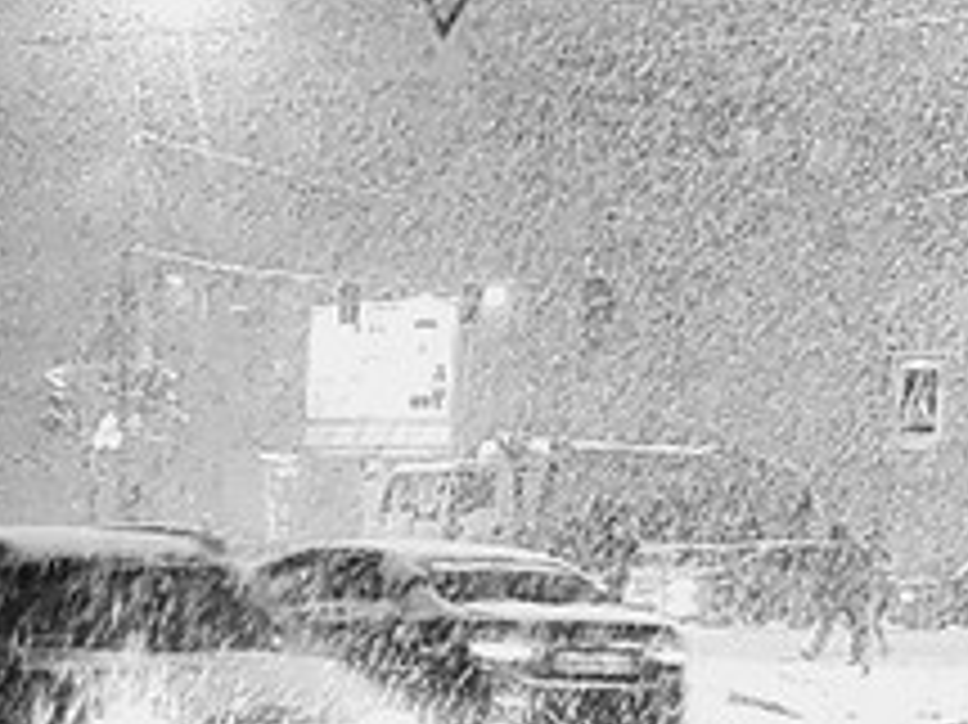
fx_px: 3046
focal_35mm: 109
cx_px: 543
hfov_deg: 18.0
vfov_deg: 13.6
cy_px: 373
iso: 250
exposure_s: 1/25
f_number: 1.7
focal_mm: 4.2
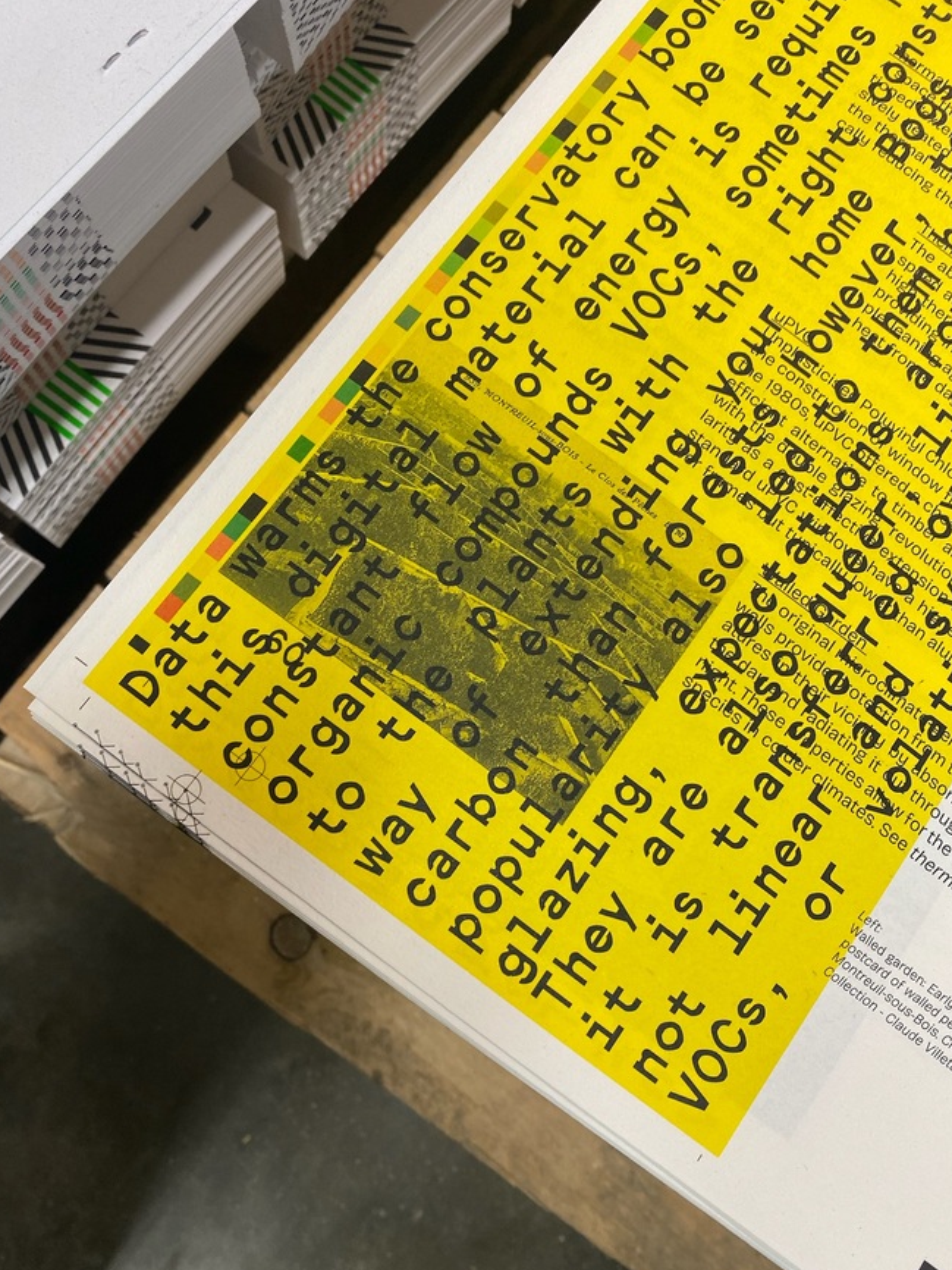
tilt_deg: -77.9
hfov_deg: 49.8
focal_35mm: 28
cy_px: 661
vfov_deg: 63.4
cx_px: 472
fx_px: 1026
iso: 100
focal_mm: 4.25
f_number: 1.8
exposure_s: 1/100
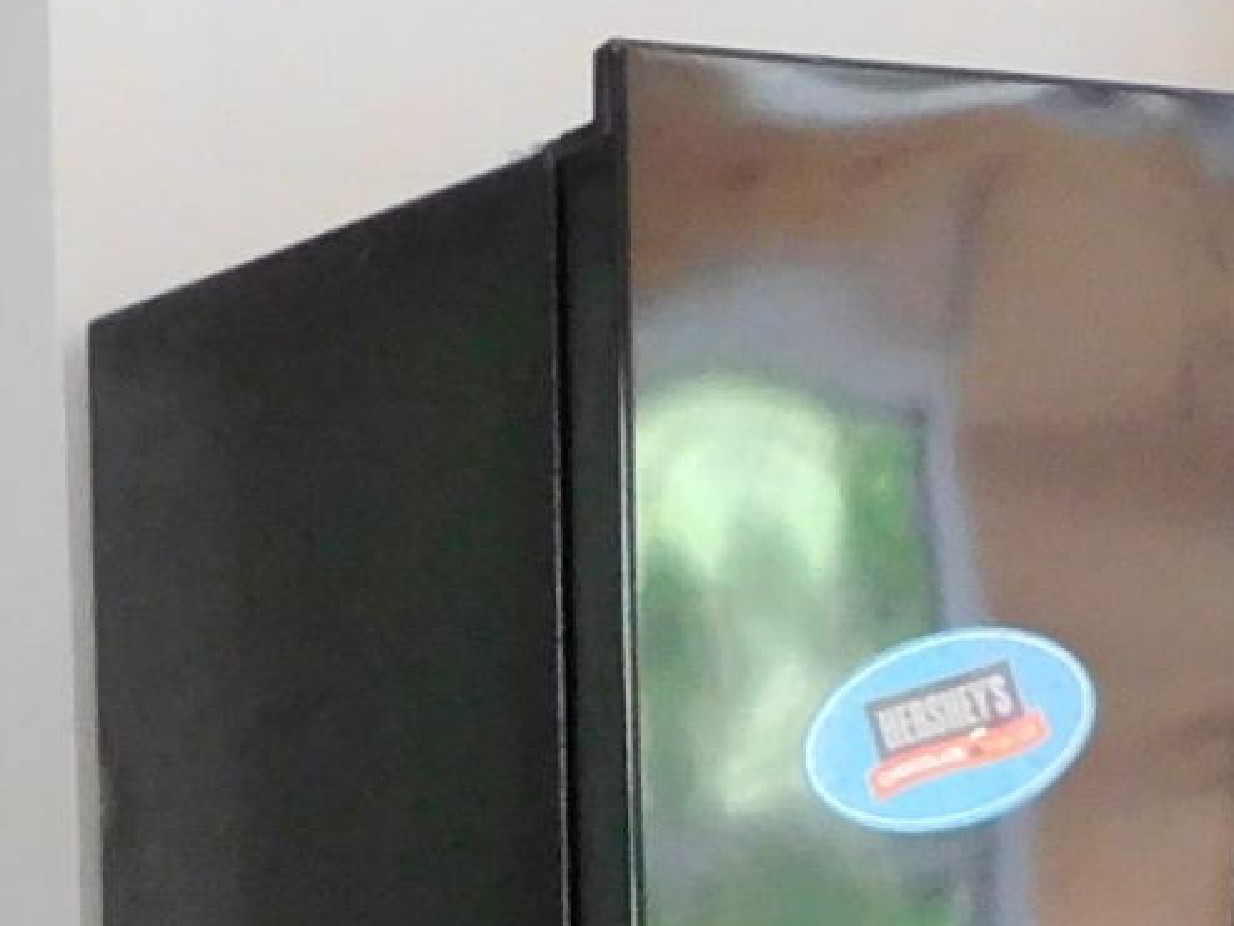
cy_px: 1201
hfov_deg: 12.9
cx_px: 2153
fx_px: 4992
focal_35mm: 140
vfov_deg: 10.4
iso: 400
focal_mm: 4
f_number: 3
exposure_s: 1/25
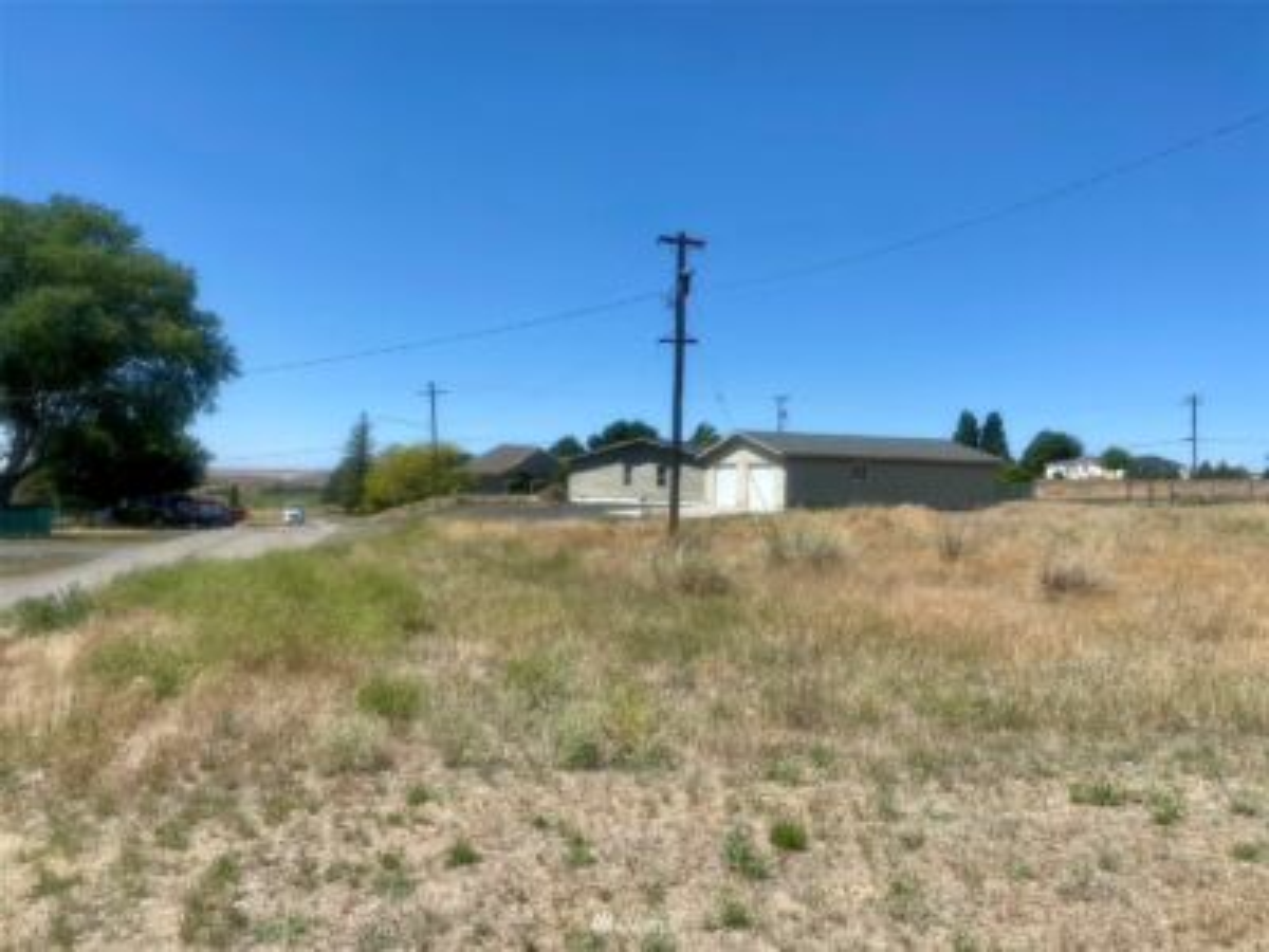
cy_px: 476
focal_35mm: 26
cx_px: 634
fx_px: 953
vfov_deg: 53.1
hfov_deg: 67.3
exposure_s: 1/3497
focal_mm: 4.25
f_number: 1.8
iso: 32
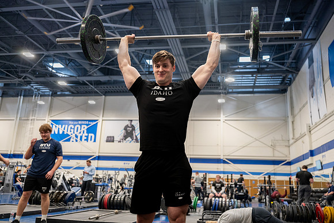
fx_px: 294
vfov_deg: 41.5
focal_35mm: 32
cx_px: 176
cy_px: 107
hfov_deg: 59.2
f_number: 2.8
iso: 1000
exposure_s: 1/80
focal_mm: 30
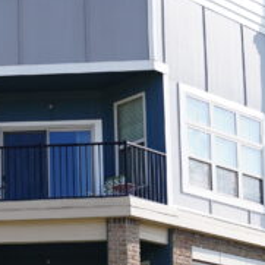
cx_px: 50
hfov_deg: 13.9
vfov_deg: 13.4
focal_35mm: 125
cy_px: 354
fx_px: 1083
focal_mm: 26
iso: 100
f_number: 2.8
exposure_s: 1/1000
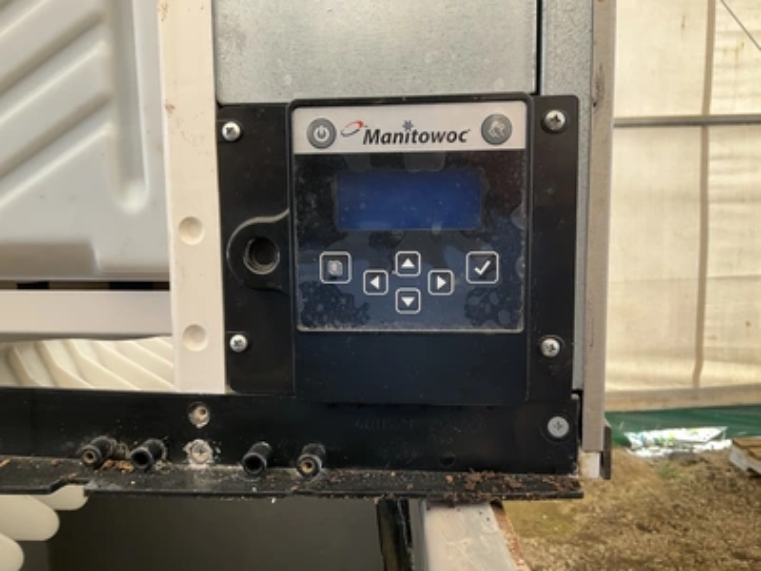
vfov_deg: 48.2
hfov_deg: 61.7
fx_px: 638
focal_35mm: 29
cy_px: 286
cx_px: 380
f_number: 1.8
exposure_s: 1/122
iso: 32
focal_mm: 3
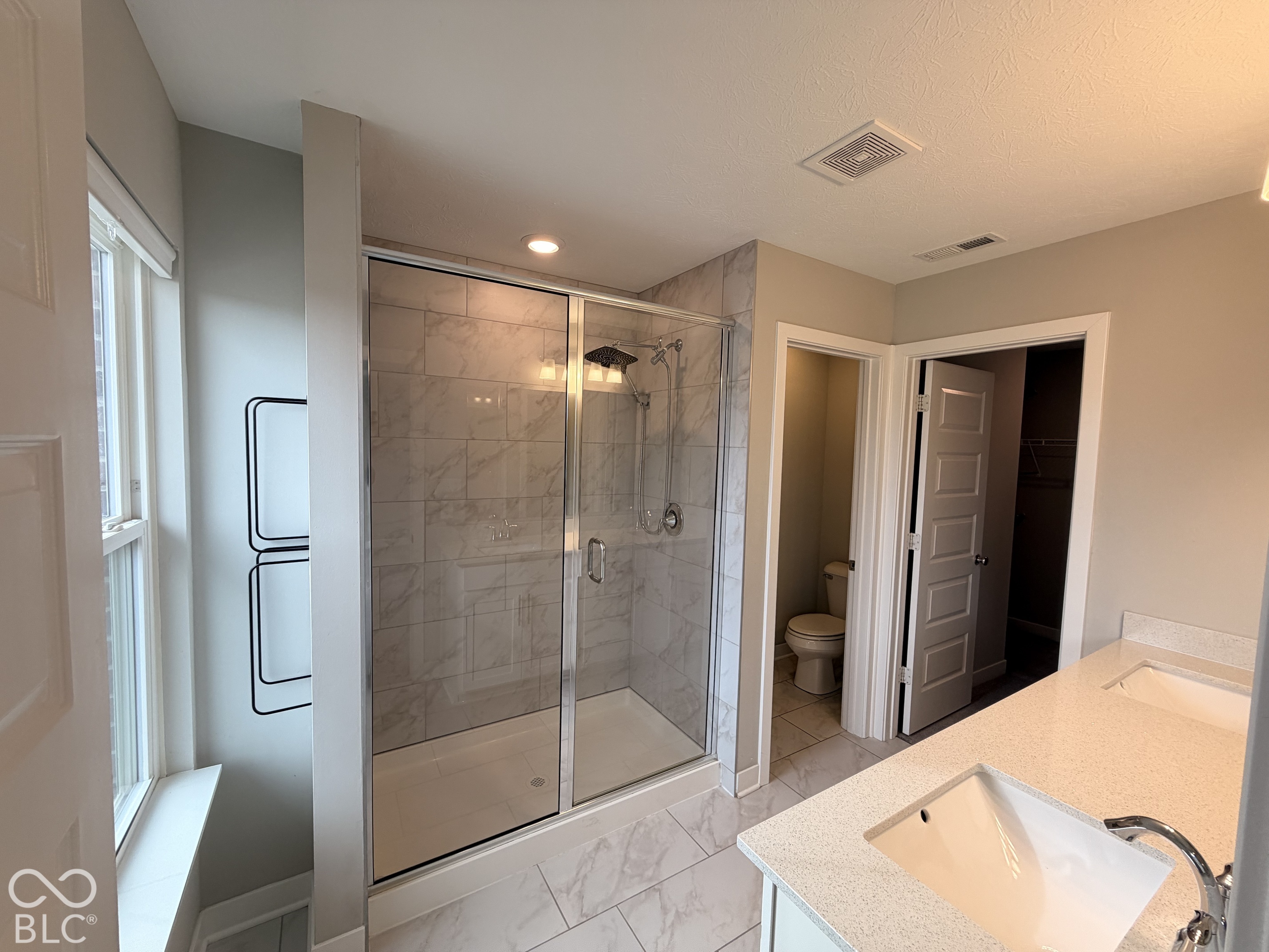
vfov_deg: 85.7
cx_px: 634
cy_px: 476
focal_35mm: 14
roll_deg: -1.5
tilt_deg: -4.4
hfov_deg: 102.1
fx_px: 513
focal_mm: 2.22
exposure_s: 1/120
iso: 80
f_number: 2.2
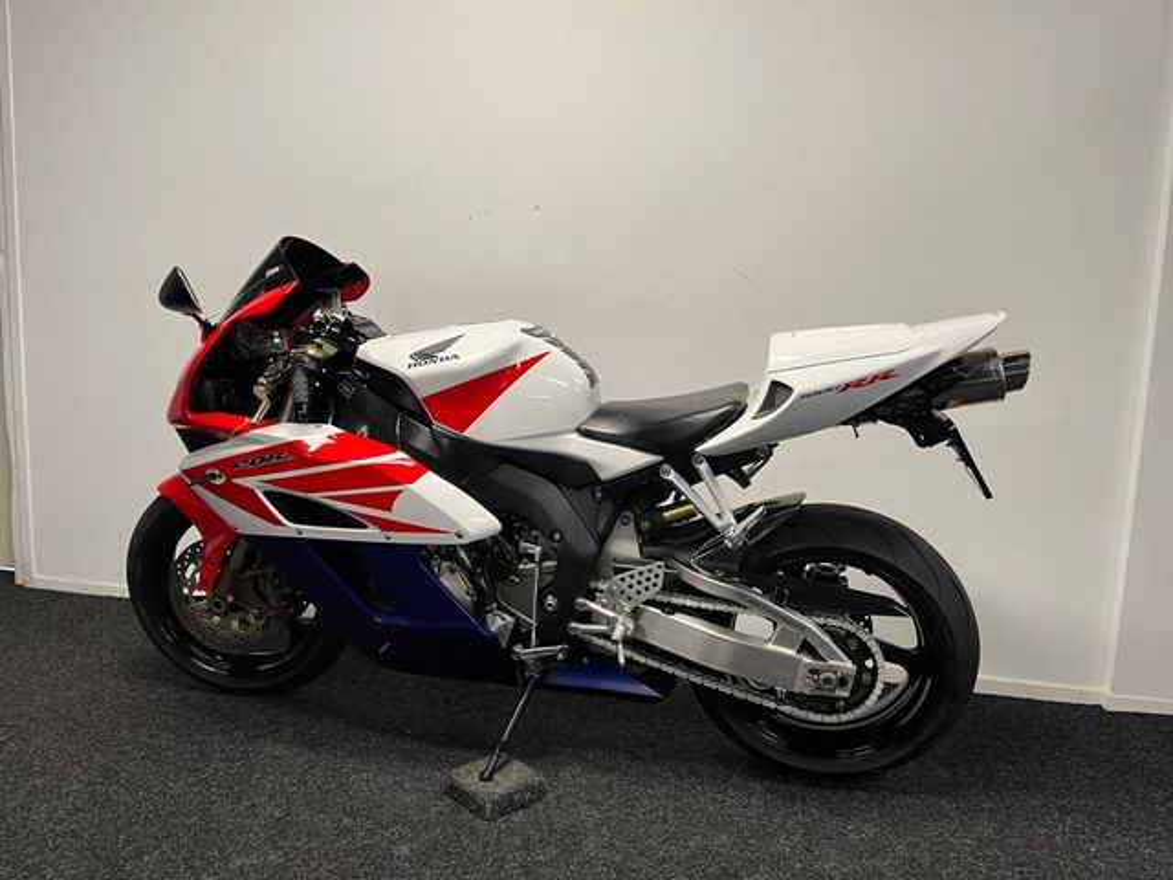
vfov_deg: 53.1
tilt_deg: -7.1
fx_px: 881
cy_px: 440
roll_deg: -1.5
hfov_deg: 67.3
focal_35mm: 26
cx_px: 586
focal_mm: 5.1
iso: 64
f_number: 1.6
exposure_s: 1/50
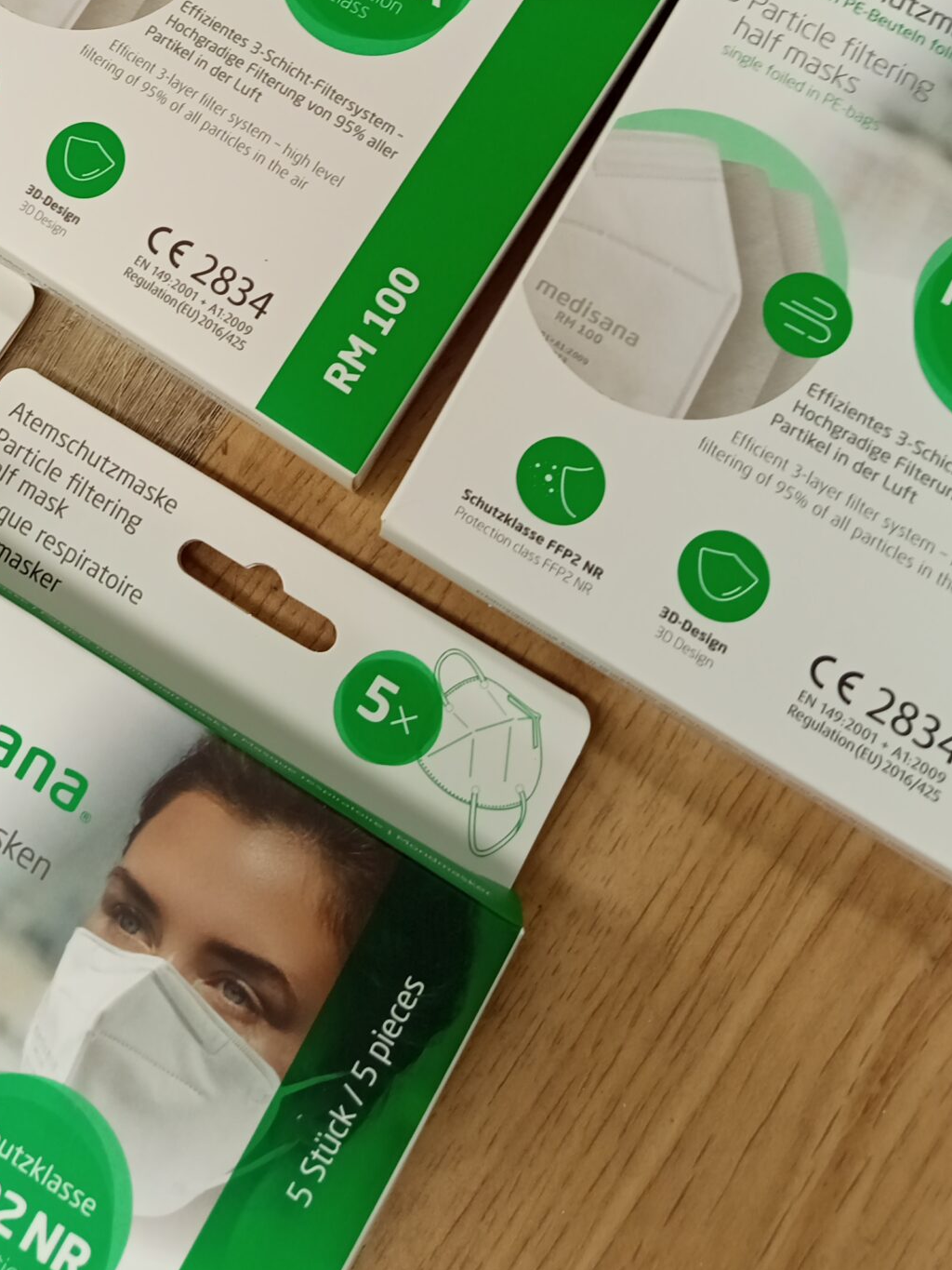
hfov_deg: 31.5
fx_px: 1650
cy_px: 187
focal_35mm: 45
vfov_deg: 39.7
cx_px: 210
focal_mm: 5.24
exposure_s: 1/100
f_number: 1.7
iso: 78
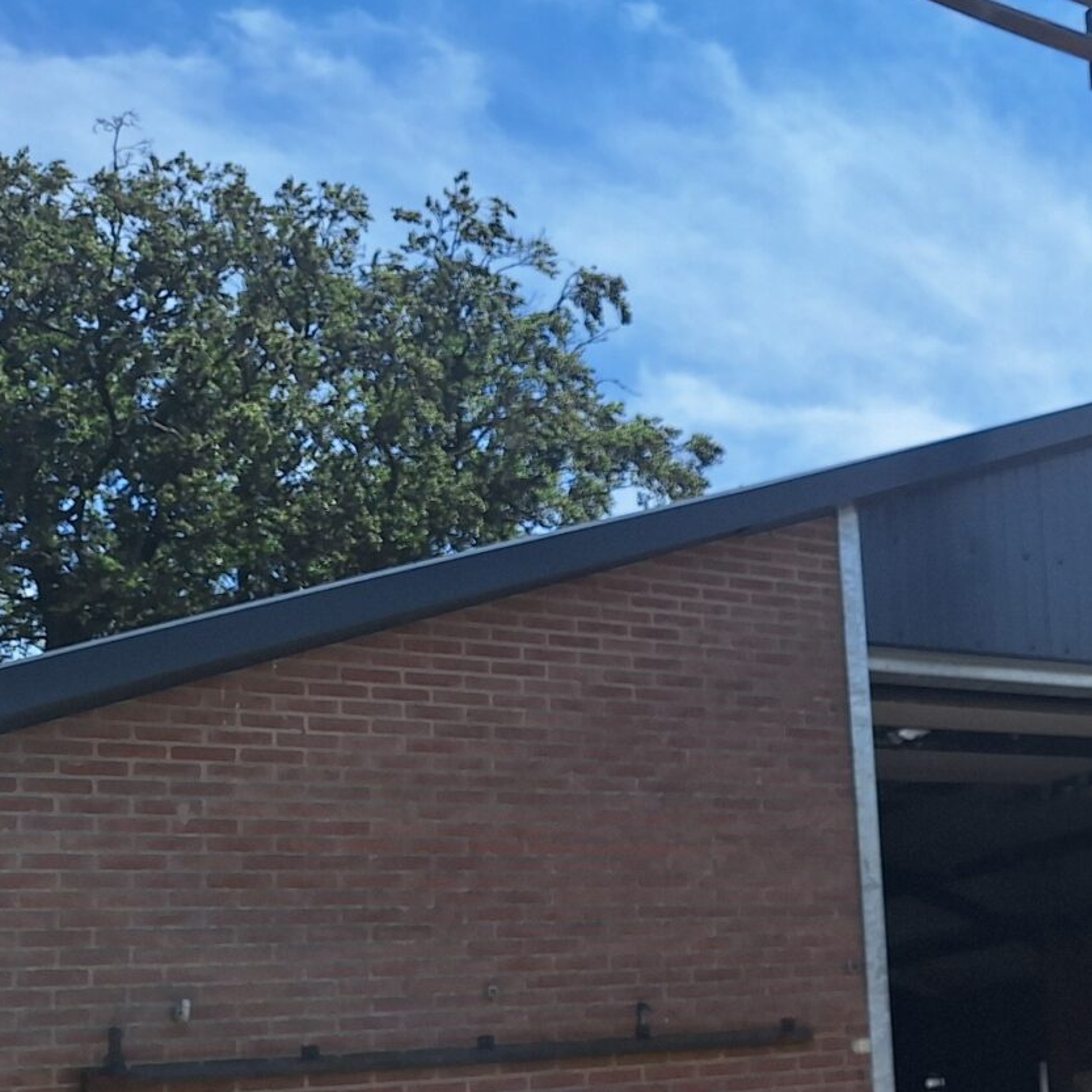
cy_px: 768
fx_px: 1785
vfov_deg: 33.6
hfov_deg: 31.1
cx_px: 1127
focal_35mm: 50
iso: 40
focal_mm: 5.54
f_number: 1.8
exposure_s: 1/5000
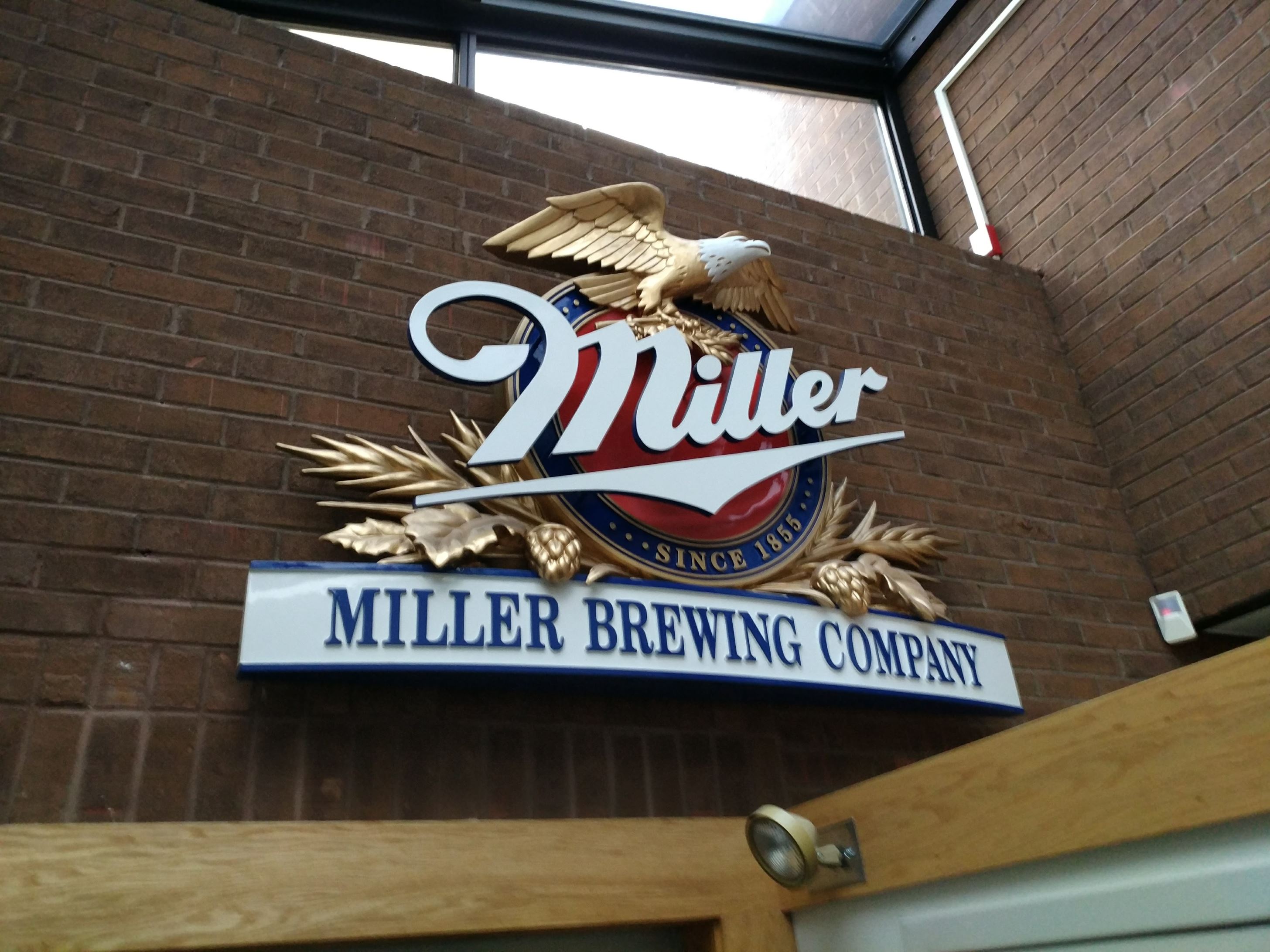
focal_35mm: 27
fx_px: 991
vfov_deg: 51.4
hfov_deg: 65.3
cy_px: 476
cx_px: 635
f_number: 2.2
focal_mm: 4.73
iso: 500
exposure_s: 1/24
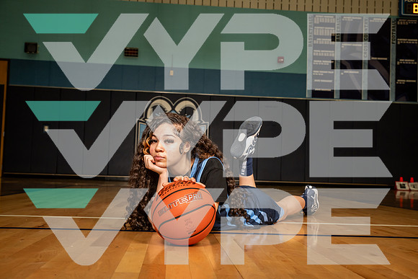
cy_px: 140
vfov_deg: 30.5
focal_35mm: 44
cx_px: 209
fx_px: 511
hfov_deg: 44.5
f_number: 6.3
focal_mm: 44
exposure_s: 1/320
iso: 640
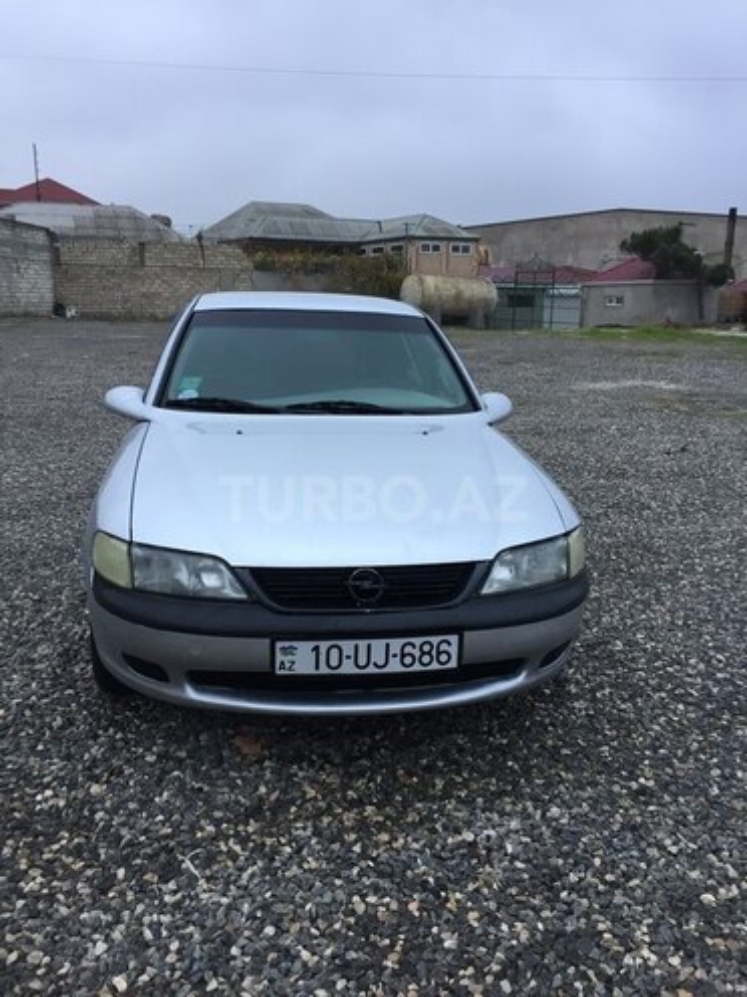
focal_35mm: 29
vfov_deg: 61.7
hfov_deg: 48.2
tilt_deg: -12.4
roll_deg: +0.5
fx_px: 834
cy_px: 498
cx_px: 374
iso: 32
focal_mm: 4.15
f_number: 2.2
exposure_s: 1/33
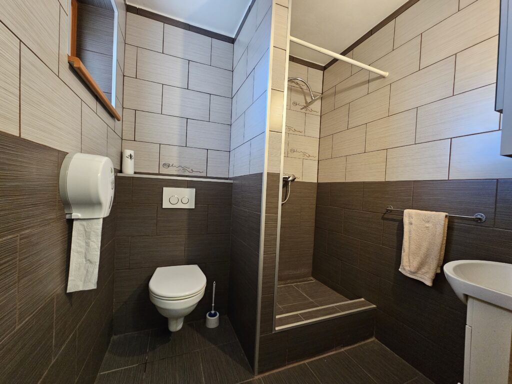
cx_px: 256
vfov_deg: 89.9
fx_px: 192
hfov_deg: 106.2
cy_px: 192
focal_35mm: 13
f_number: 2.2
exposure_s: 1/33
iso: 500
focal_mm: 2.2
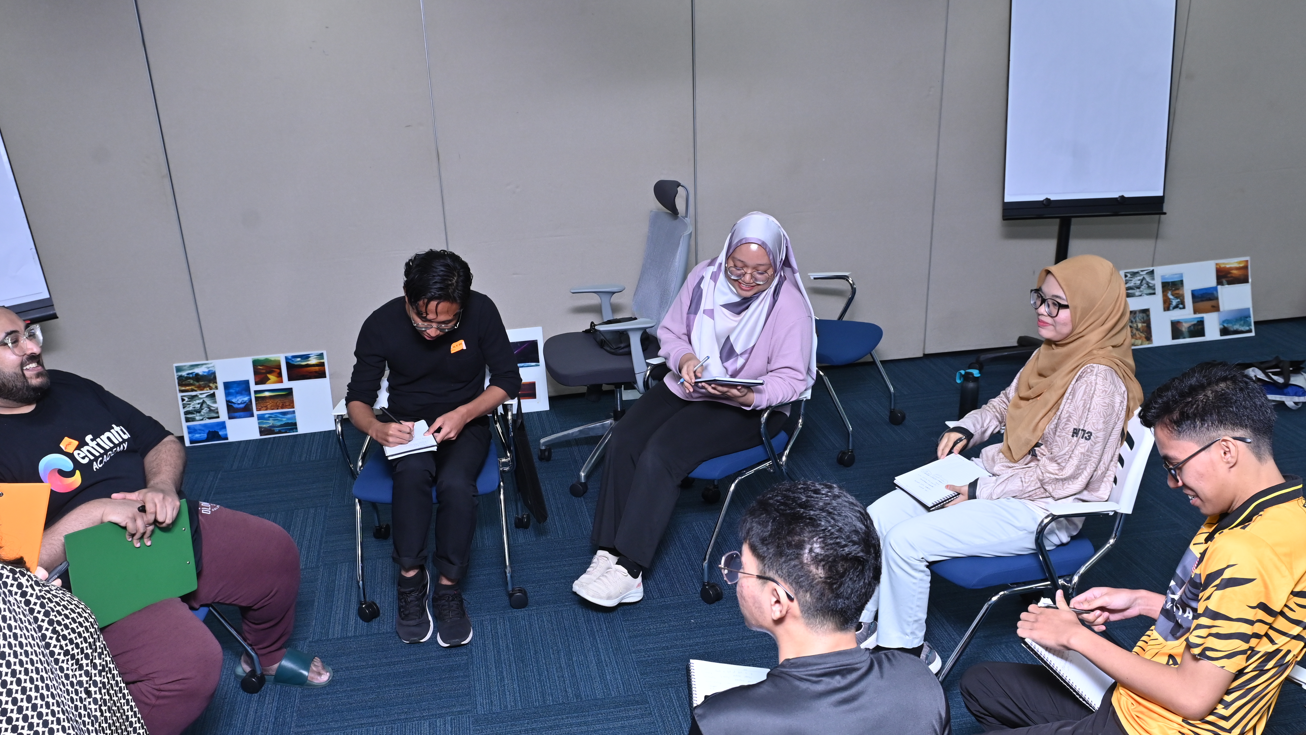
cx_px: 576
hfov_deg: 60.8
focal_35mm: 32
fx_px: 1108
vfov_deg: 36.4
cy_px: 464
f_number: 5
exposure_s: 1/125
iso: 800
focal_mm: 24
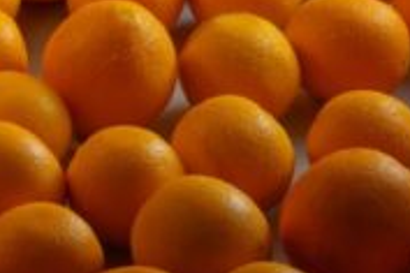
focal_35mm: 388
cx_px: -324
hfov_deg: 5.2
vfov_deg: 3.5
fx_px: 4419
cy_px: -278
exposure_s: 1/4
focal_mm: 85
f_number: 13
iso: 100
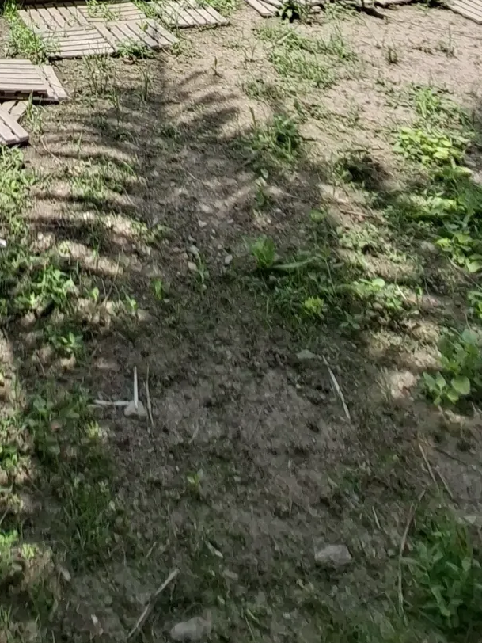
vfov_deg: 29.3
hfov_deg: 31.5
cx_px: -37
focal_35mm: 41
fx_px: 761
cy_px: -308
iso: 40
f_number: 2.2
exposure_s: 1/1520
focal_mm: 1.74
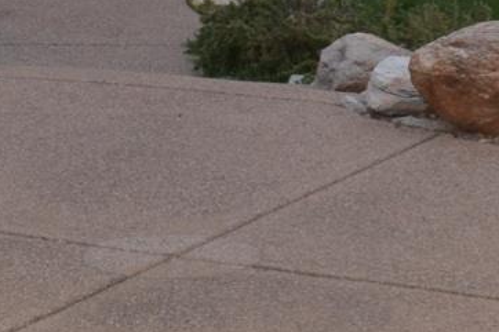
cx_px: 454
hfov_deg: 12.6
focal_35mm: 162
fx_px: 2244
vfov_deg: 8.1
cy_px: -287
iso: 400
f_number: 5.6
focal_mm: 18
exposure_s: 1/125
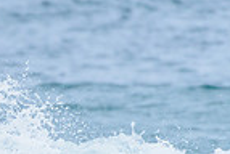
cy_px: 235
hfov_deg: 0.8
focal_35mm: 2541
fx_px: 16268
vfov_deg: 0.5
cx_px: -188
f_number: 5.6
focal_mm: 500
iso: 800
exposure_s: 1/2000
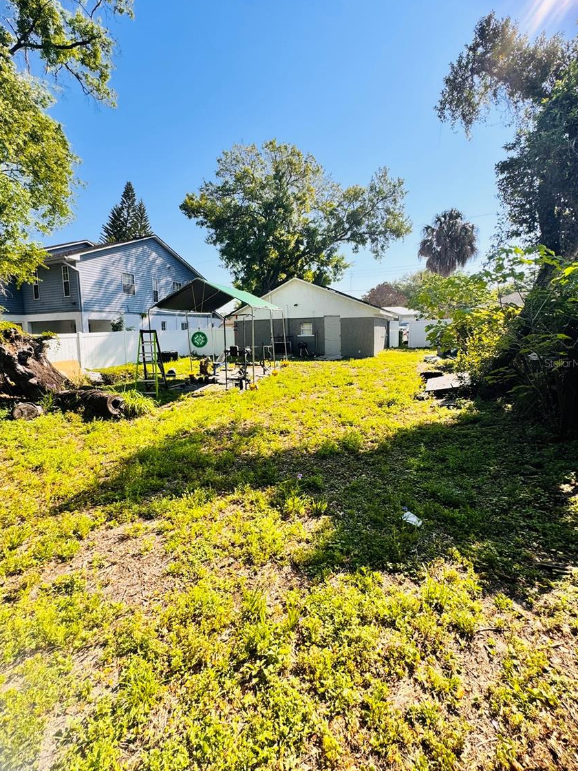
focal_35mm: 15
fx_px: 334
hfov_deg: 81.7
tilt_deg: -5.4
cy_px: 363
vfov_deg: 98.1
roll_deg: -0.4
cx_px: 283
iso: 50
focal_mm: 2.22
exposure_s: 1/993
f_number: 2.2
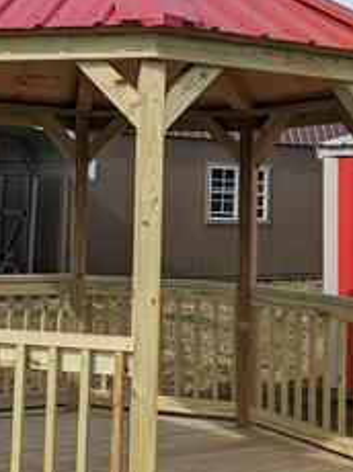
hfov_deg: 21.8
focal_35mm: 67
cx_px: 109
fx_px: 913
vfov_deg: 28.8
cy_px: 160
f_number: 1.85
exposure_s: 1/1919
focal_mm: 6.81
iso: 43
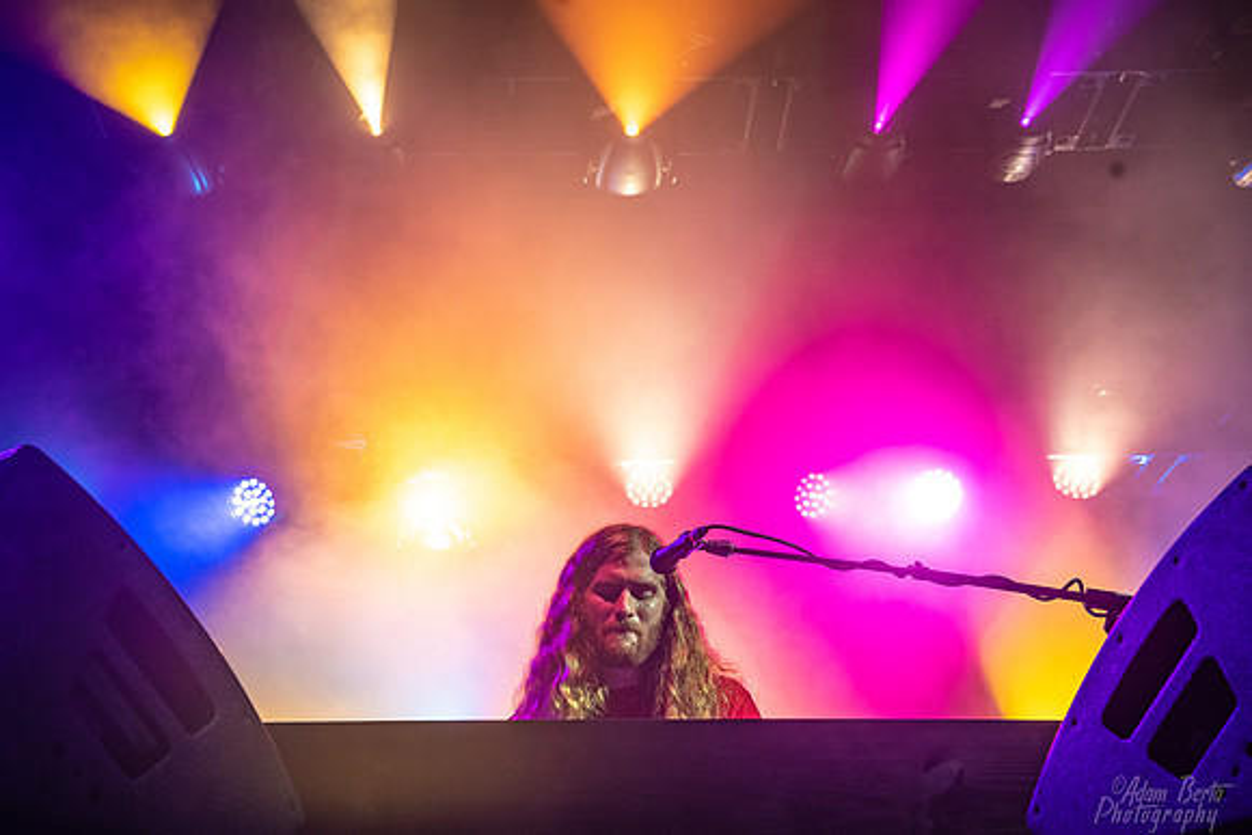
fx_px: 1758
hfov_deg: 39.2
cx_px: 626
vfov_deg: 26.7
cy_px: 418
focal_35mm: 51
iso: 1000
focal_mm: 48
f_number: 5.6
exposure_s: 1/250
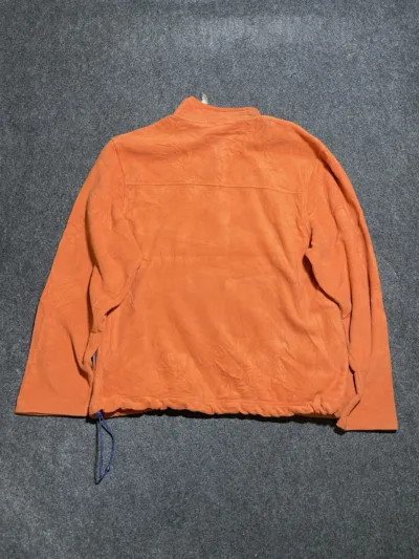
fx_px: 419
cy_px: 280
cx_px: 210
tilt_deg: -55.8
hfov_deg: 53.1
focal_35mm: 26
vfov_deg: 67.3
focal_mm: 4.2
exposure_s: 1/50
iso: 100
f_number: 1.6
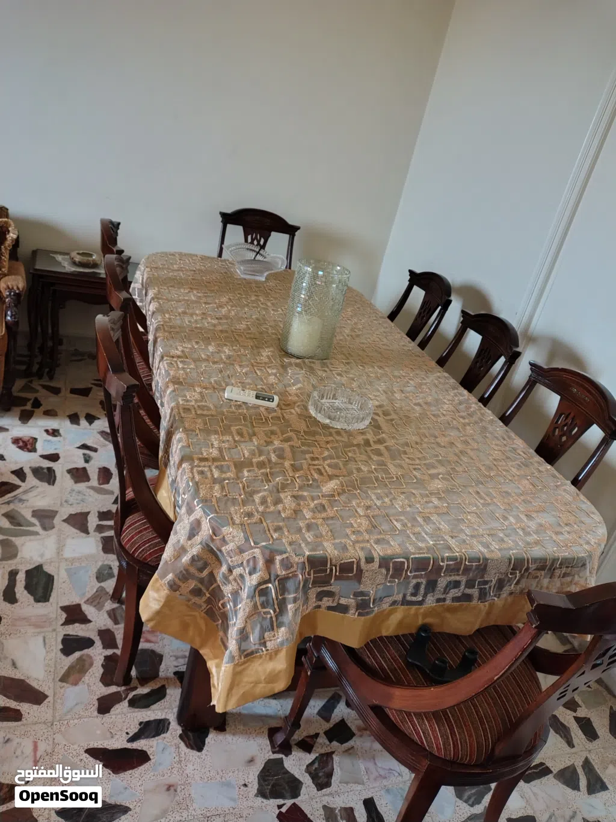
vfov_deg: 69.4
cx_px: 308
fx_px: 593
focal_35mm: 25
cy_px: 411
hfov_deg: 54.9
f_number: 1.7
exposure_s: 1/50.1
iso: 2117
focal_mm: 4.71
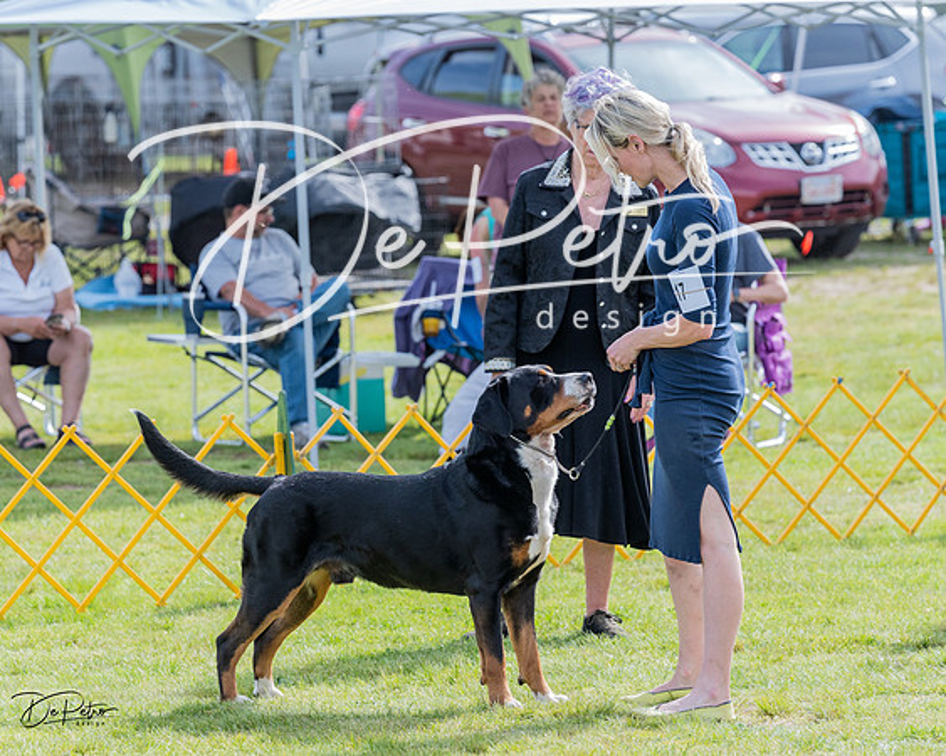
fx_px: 5930
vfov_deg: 7.3
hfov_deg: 9.1
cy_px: 376
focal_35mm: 212
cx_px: 429
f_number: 5.6
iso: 1000
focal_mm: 187
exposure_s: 1/1250
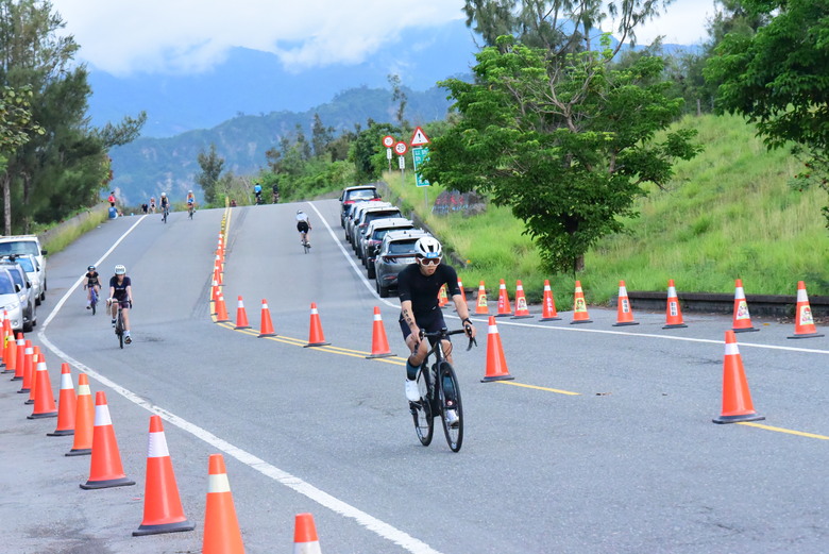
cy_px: 277
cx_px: 414
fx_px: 3110
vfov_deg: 10.2
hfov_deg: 15.2
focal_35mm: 135
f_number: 13
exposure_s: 1/2500
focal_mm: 135
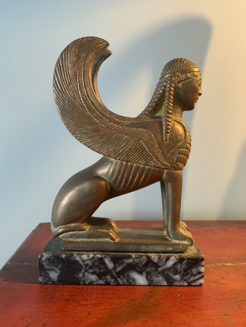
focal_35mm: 29
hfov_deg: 48.2
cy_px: 164
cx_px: 123
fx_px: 275
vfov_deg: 61.7
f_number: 1.8
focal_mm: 3
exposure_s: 1/50
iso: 250
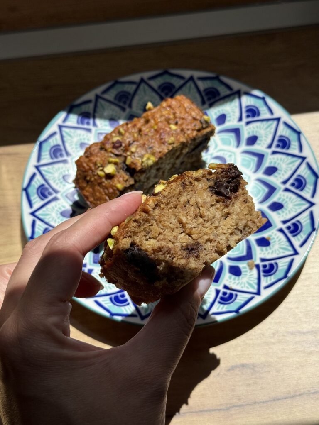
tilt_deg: -61.4
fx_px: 590
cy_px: 212
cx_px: 160
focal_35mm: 48
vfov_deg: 39.7
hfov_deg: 30.3
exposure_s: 1/5587
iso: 80
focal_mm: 6.76
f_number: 1.78
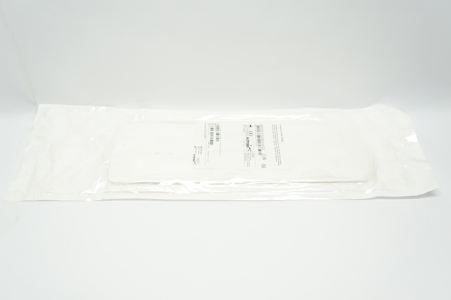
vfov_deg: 43.5
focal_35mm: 30
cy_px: 150
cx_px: 226
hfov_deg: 62.0
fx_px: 375
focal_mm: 20
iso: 400
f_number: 5
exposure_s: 1/40
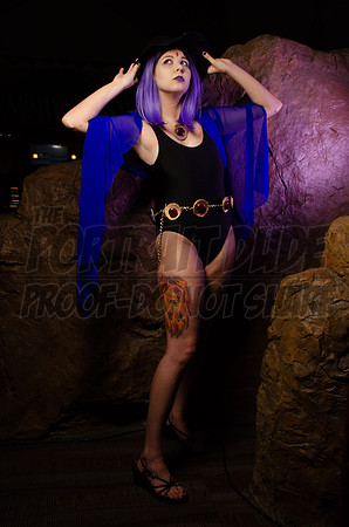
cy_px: 264
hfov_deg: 34.1
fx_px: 570
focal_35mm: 39
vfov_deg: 49.6
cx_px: 174
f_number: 22
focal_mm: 26
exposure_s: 1/60
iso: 200
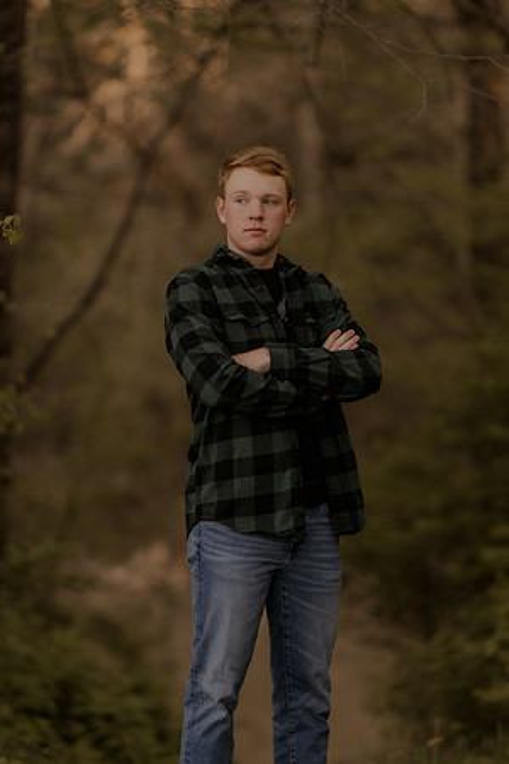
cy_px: 382
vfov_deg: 16.1
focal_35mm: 127
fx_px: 2693
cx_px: 254
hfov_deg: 10.8
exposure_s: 1/800
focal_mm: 85
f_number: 1.4
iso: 250
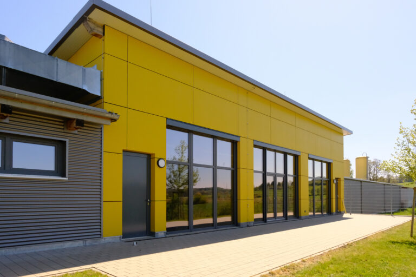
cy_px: 138
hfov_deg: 73.7
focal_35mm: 24
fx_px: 277
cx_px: 208
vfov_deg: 53.1
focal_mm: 16
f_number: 6.4
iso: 2000
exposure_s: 1/4000
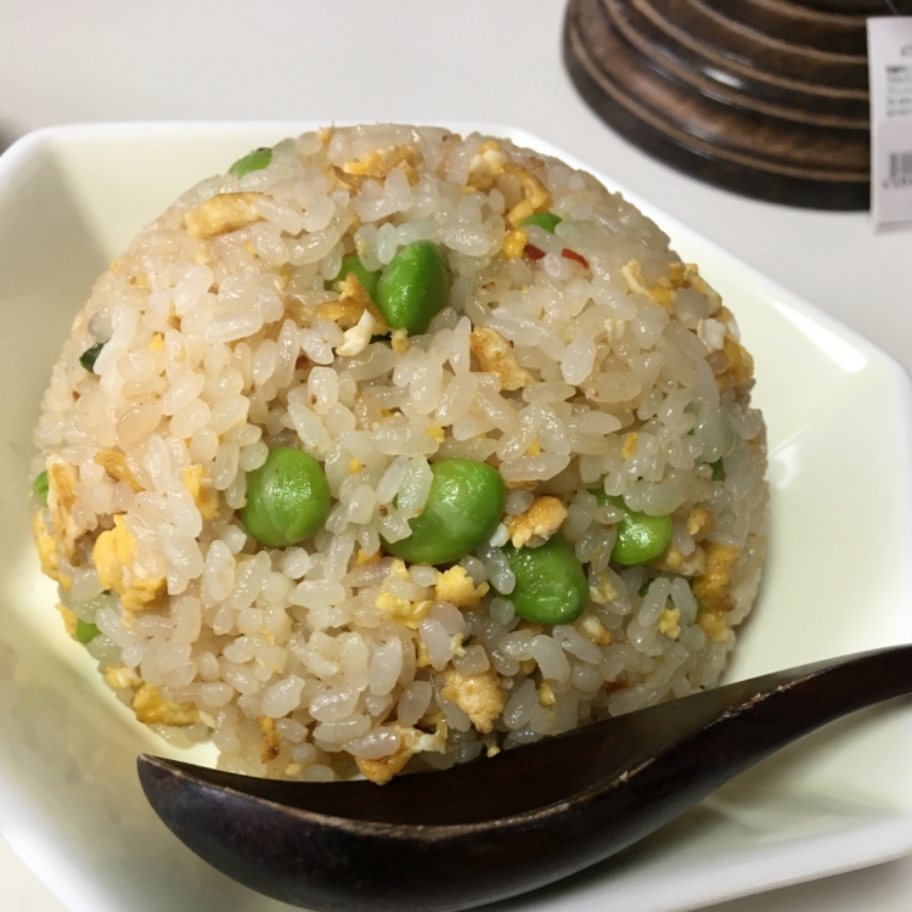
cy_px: 618
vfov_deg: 46.4
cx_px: 462
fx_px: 1043
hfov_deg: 47.2
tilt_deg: -55.6
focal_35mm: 35
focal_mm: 4.15
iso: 80
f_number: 2.2
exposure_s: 1/30
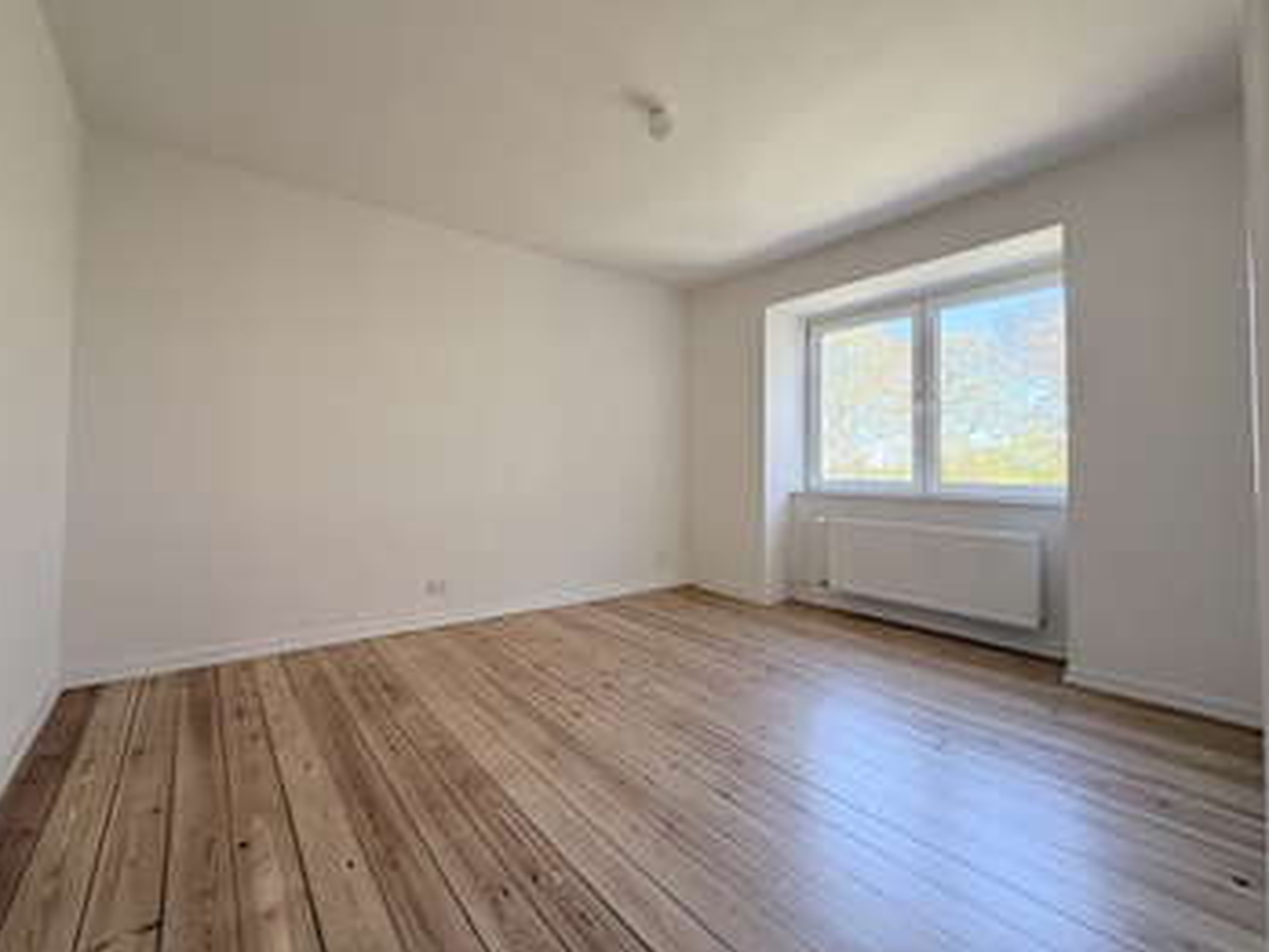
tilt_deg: +3.3
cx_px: 600
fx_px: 550
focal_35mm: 15
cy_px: 449
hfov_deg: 98.1
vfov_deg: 81.7
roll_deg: -1.3
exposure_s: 1/99
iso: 160
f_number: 2.2
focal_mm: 2.22
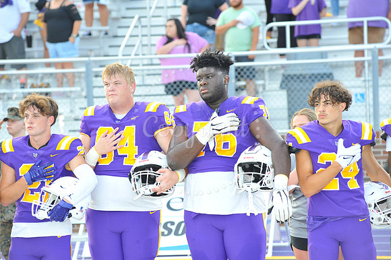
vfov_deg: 6.9
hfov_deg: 10.3
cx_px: 196
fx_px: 2171
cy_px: 130
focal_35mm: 200
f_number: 6.3
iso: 640
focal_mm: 200
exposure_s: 1/100
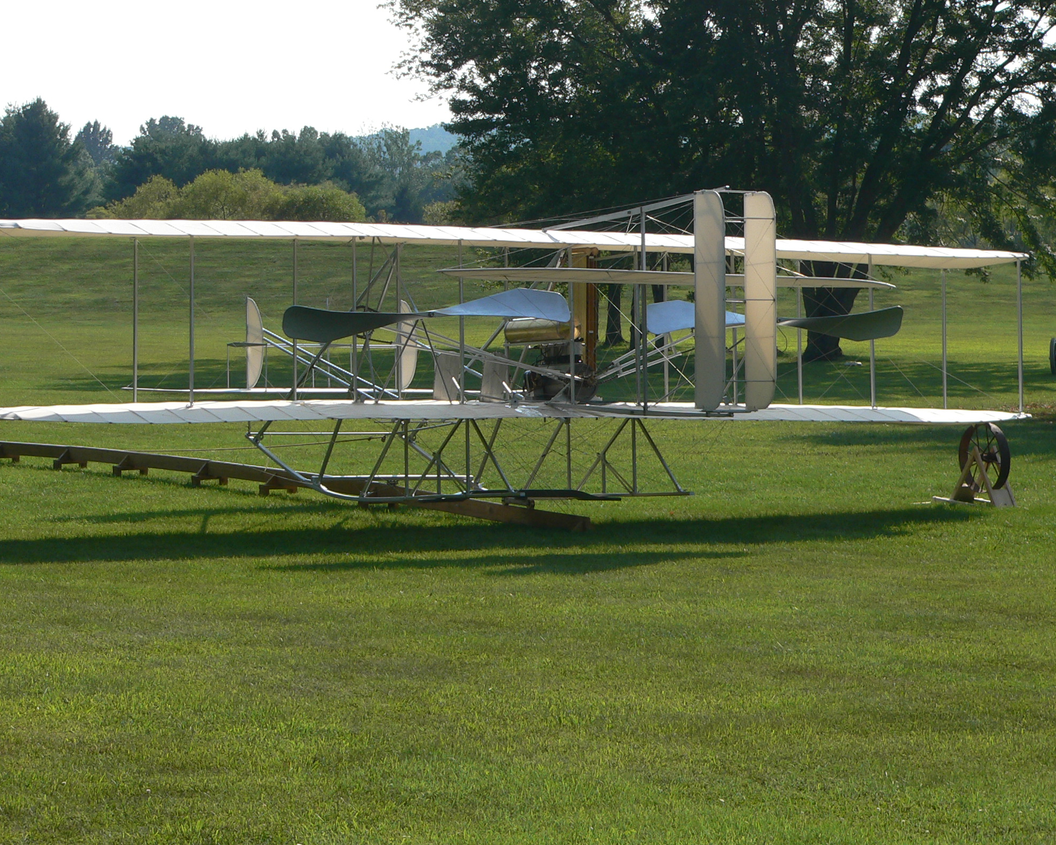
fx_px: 3313
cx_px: 505
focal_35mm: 106
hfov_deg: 18.1
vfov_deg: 14.5
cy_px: 400
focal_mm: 14.1
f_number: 4
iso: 80
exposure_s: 1/500
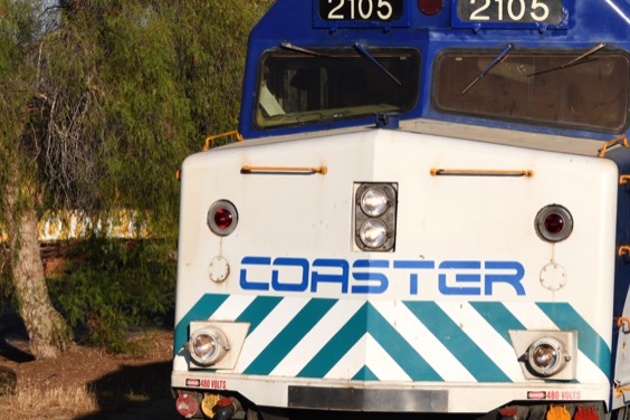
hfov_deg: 12.8
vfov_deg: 8.6
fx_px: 2782
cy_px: 256
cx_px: 547
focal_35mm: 159
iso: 320
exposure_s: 1/1000
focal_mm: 70
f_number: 10
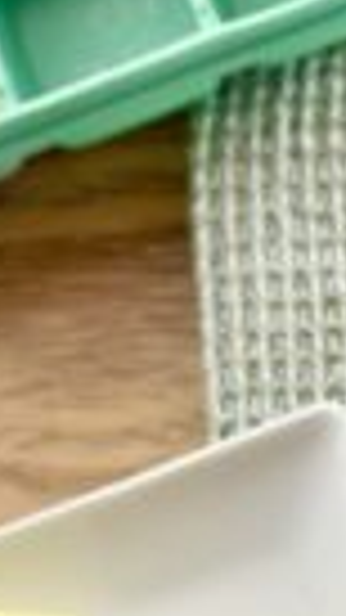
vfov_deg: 11.2
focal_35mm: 191
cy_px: 486
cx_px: 595
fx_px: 3117
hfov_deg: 6.2
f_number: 1.78
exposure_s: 1/60
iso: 125
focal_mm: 6.86
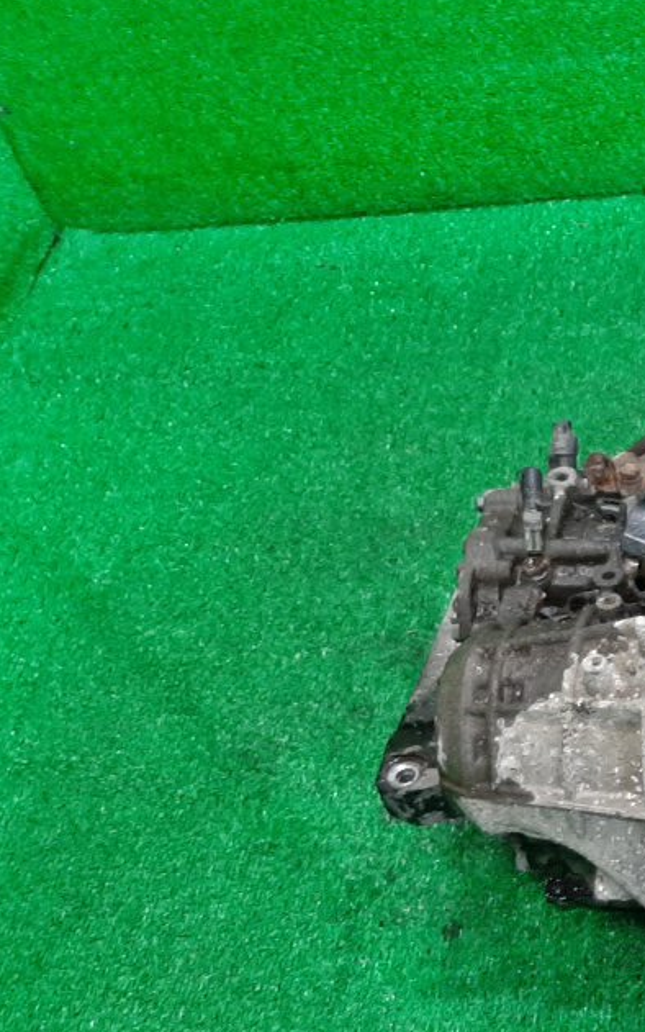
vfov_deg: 31.6
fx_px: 1771
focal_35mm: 63
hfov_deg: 18.7
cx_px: 904
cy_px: 827
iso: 119
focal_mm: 3.93
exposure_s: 1/50
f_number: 1.7
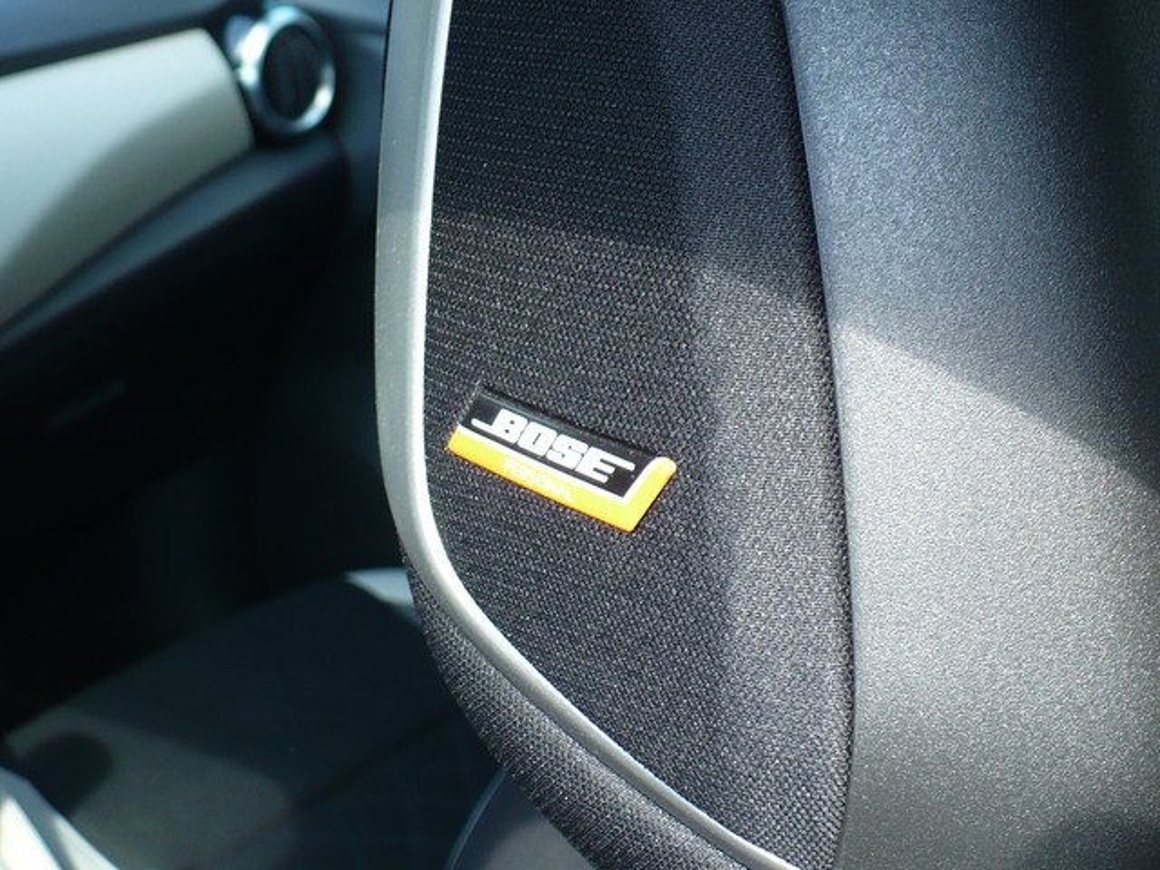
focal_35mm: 71
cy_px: 435
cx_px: 580
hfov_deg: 27.4
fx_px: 2379
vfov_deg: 20.7
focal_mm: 7.9
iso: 100
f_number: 3
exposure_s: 1/100
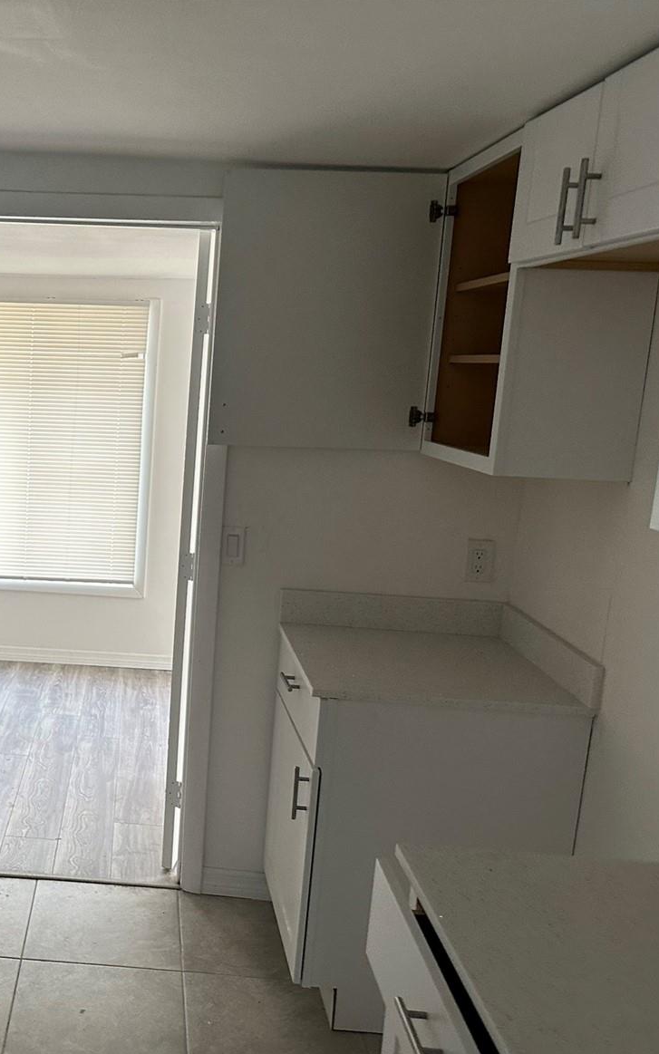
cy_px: 540
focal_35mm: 35
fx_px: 1006
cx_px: 48
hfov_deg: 34.0
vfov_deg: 55.3
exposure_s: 1/60
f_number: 1.78
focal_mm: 6.86
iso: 250
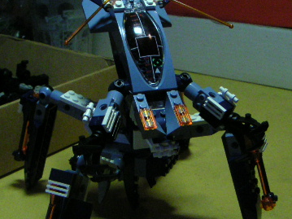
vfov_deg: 22.2
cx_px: 124
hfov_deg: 29.4
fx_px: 557
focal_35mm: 66
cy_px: 141
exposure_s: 1/90
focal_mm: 4.8
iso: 400
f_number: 2.8
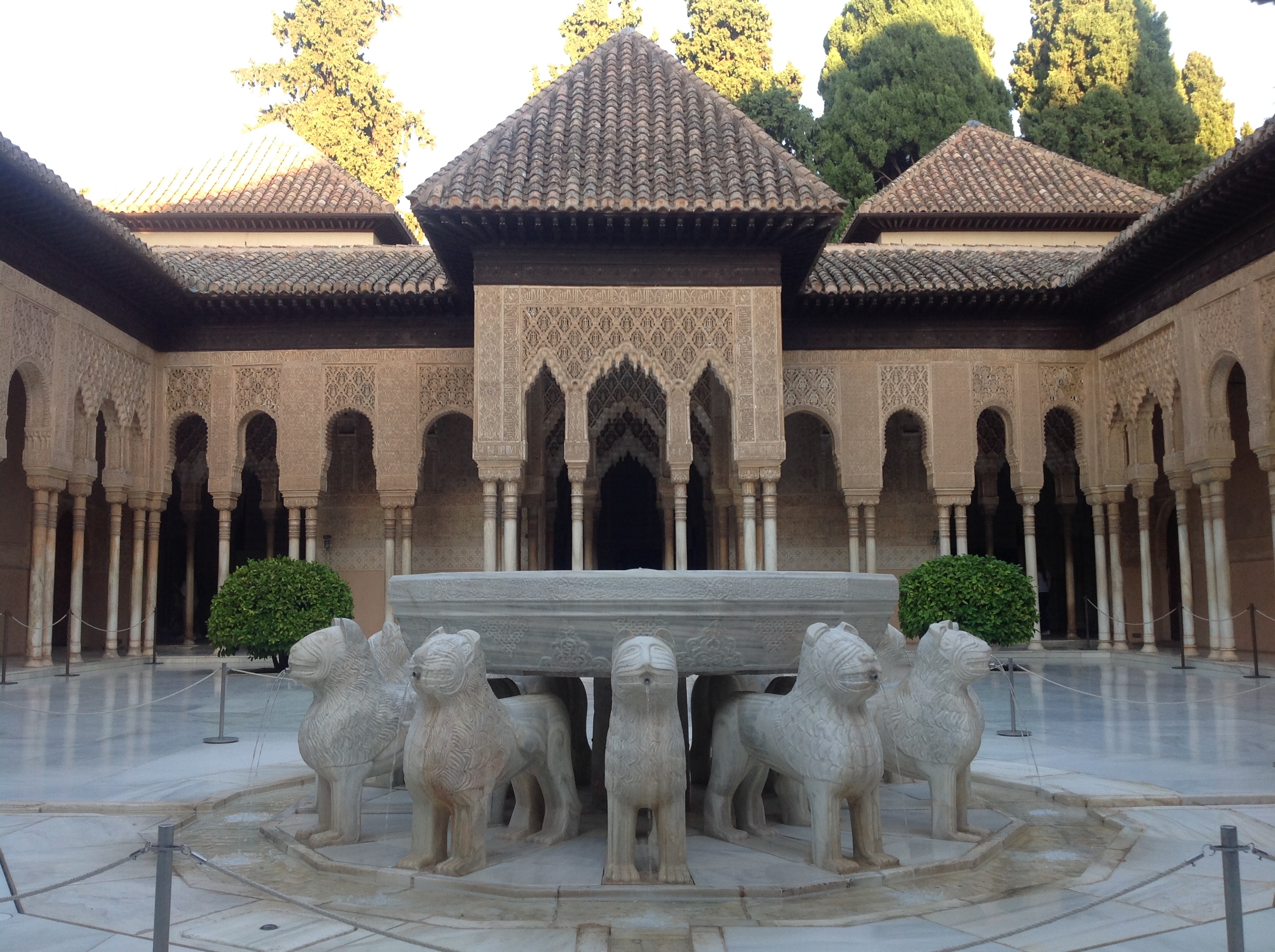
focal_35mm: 35
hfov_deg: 52.7
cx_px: 638
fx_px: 1287
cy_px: 476
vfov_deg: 40.6
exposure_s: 1/137
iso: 50
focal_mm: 4.28
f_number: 2.4
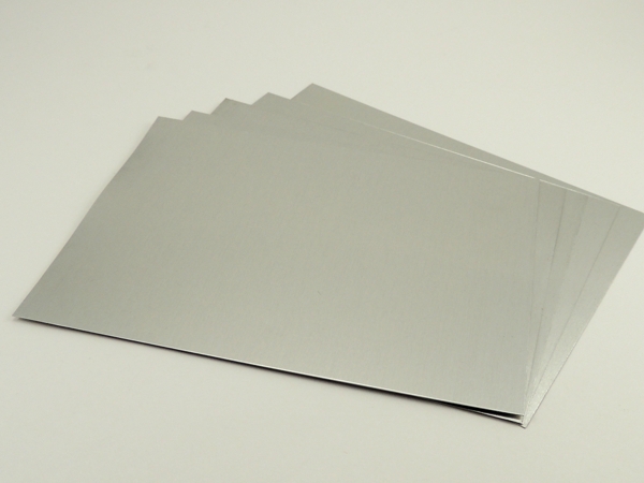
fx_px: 446
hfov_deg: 71.6
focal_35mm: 24
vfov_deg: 56.8
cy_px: 242
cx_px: 322
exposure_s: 1/125
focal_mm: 4.3
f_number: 3
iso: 100
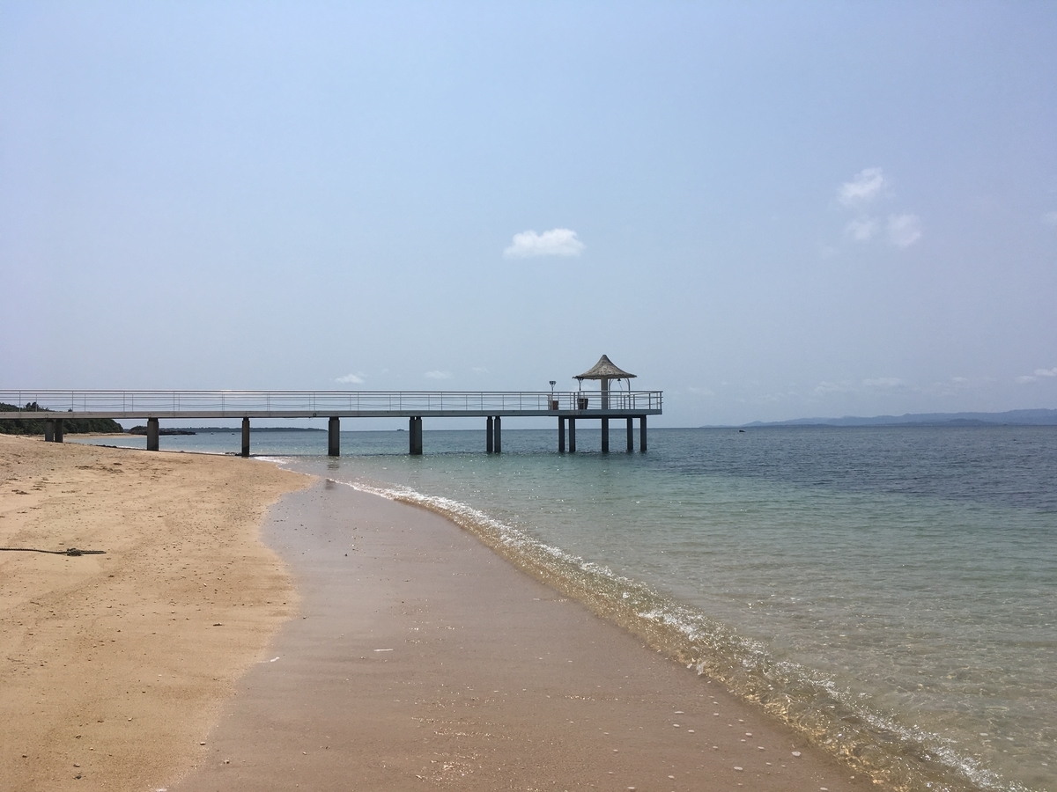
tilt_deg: +0.9
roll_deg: +0.3
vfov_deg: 48.2
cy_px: 396
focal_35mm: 29
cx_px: 528
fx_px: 886
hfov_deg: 61.7
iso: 25
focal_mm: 4.15
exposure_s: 1/4808
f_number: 2.2
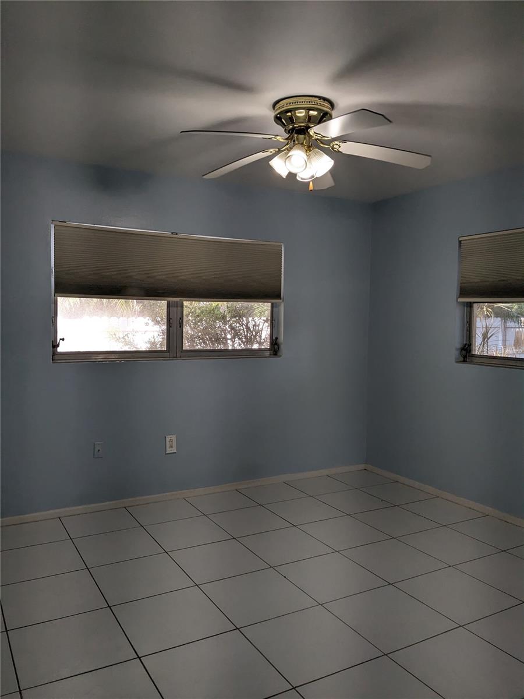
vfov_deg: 65.3
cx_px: 262
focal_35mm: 27
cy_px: 350
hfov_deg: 51.4
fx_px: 545
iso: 71
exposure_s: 1/365
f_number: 1.73
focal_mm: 4.38
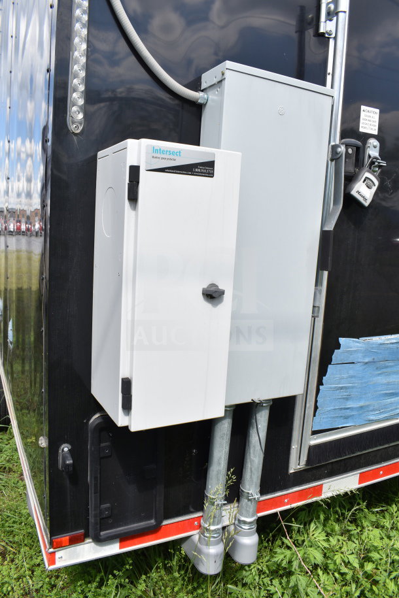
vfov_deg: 67.4
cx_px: 200
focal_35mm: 27
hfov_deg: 47.9
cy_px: 299
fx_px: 449
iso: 200
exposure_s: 1/250
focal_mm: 18
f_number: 8
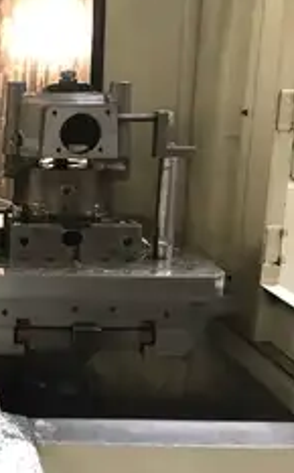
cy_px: 207
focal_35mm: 51
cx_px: -109
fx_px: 656
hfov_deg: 22.1
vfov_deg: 39.5
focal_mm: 4
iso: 100
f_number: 1.8
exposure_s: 1/15
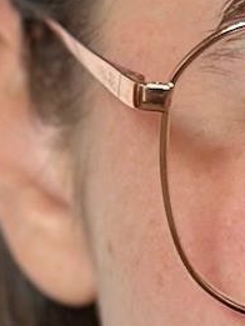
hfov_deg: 3.9
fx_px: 3555
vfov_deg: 5.2
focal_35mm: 377
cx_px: 642
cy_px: 331
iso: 125
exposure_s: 1/67
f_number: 1.78
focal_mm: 6.86
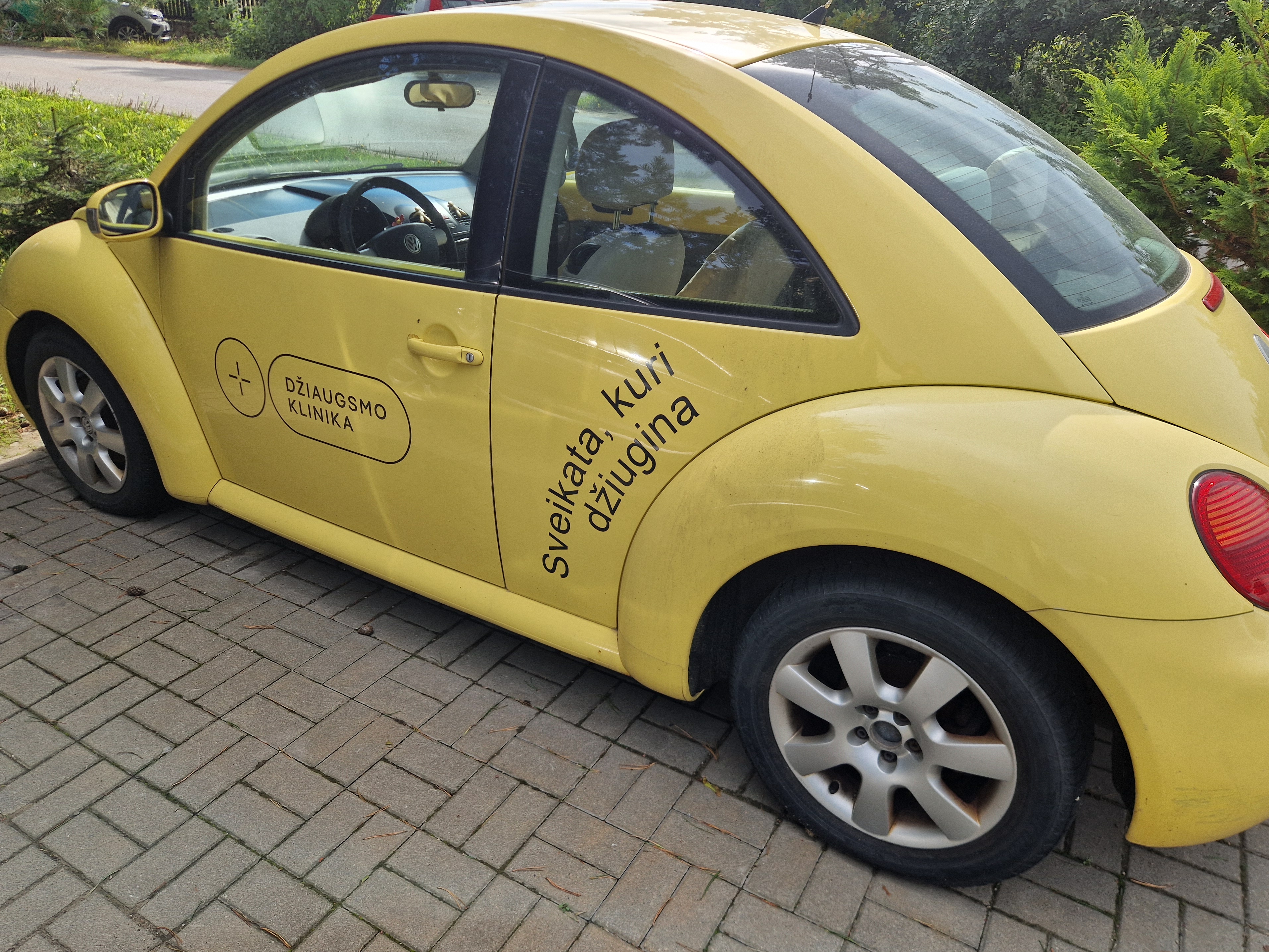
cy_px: 491
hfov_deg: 71.6
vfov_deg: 56.8
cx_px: 652
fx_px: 880
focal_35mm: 24
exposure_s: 1/425
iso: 50
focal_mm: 5.4
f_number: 1.8
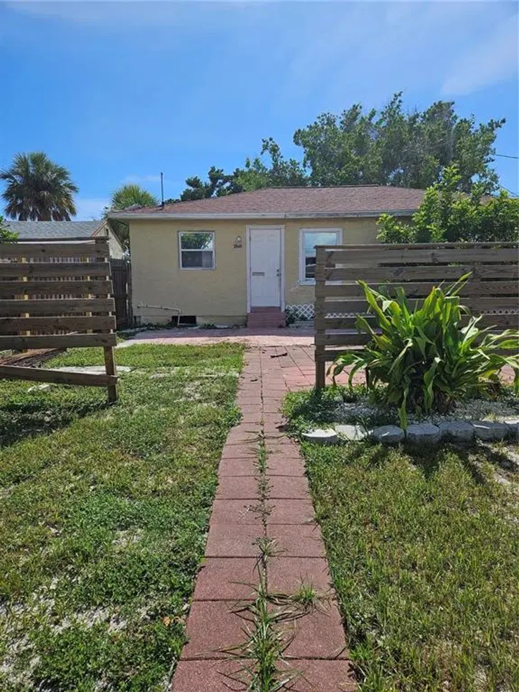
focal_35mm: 23
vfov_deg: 73.9
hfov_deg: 58.9
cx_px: 260
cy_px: 346
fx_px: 460
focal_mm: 5.4
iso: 25
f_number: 1.8
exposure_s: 1/2359
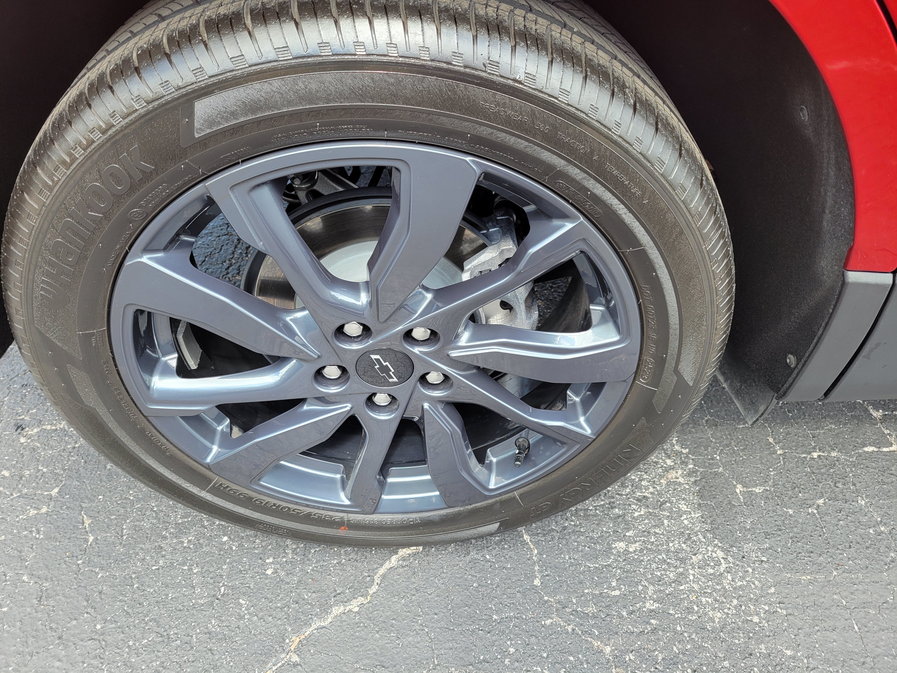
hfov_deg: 67.3
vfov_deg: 53.1
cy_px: 336
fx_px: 674
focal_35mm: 26
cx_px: 448
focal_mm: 5.4
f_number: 1.8
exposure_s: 1/145
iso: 40
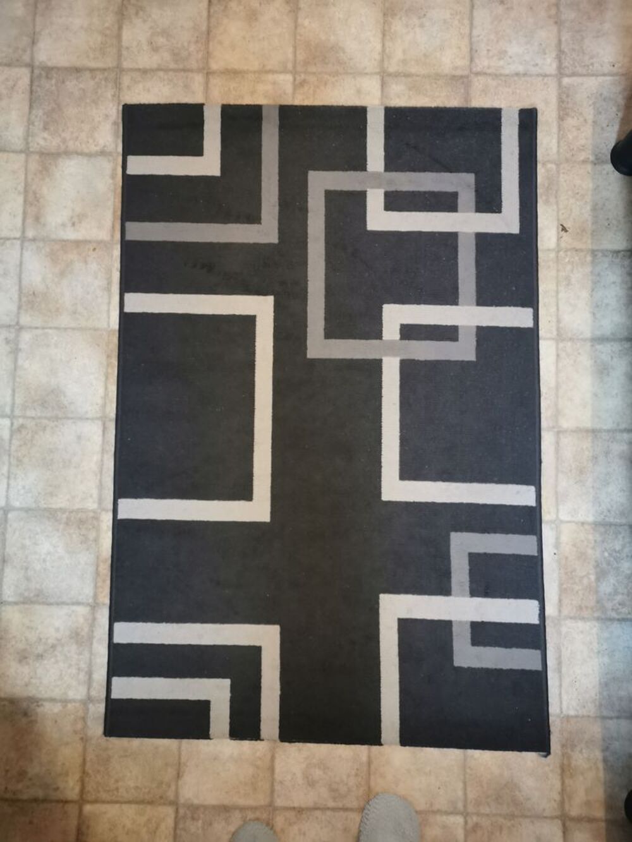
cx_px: 316
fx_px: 657
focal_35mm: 27
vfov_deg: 65.3
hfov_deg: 51.4
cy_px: 421
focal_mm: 5.58
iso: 800
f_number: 1.8
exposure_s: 1/25
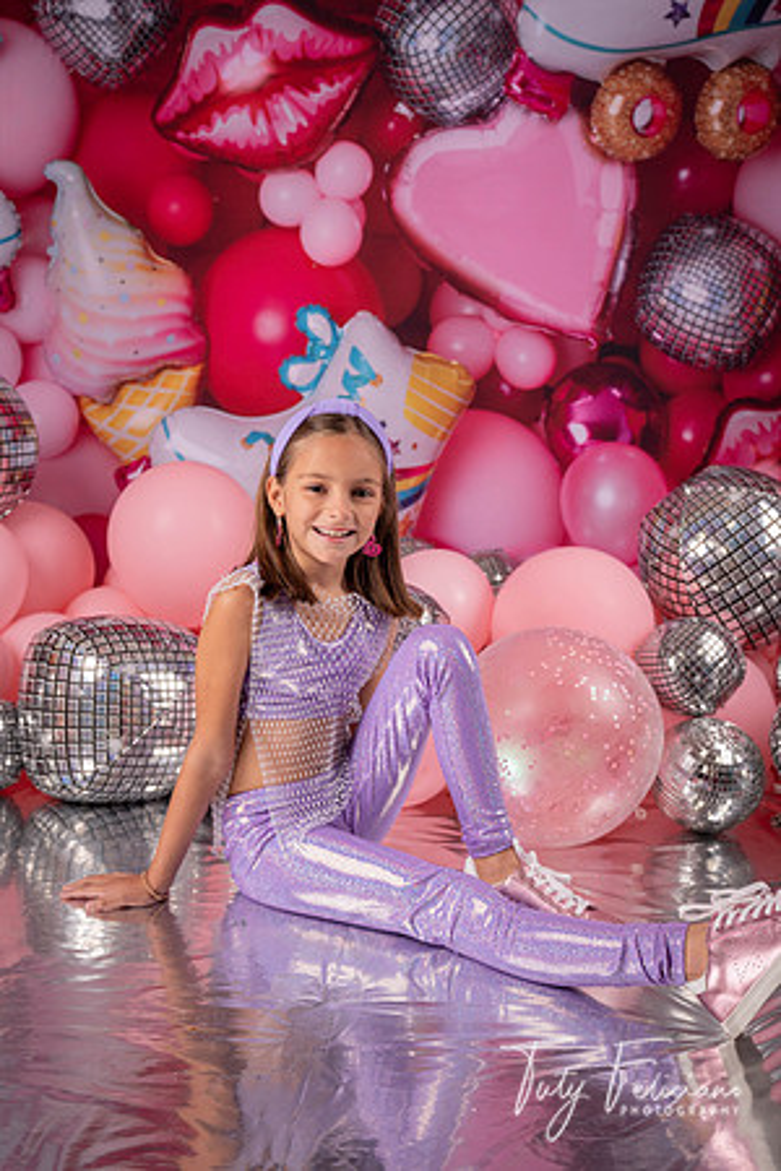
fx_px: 1269
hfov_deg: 34.2
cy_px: 586
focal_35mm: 39
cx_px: 390
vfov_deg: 49.6
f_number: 5
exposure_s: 1/125
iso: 160
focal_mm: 39
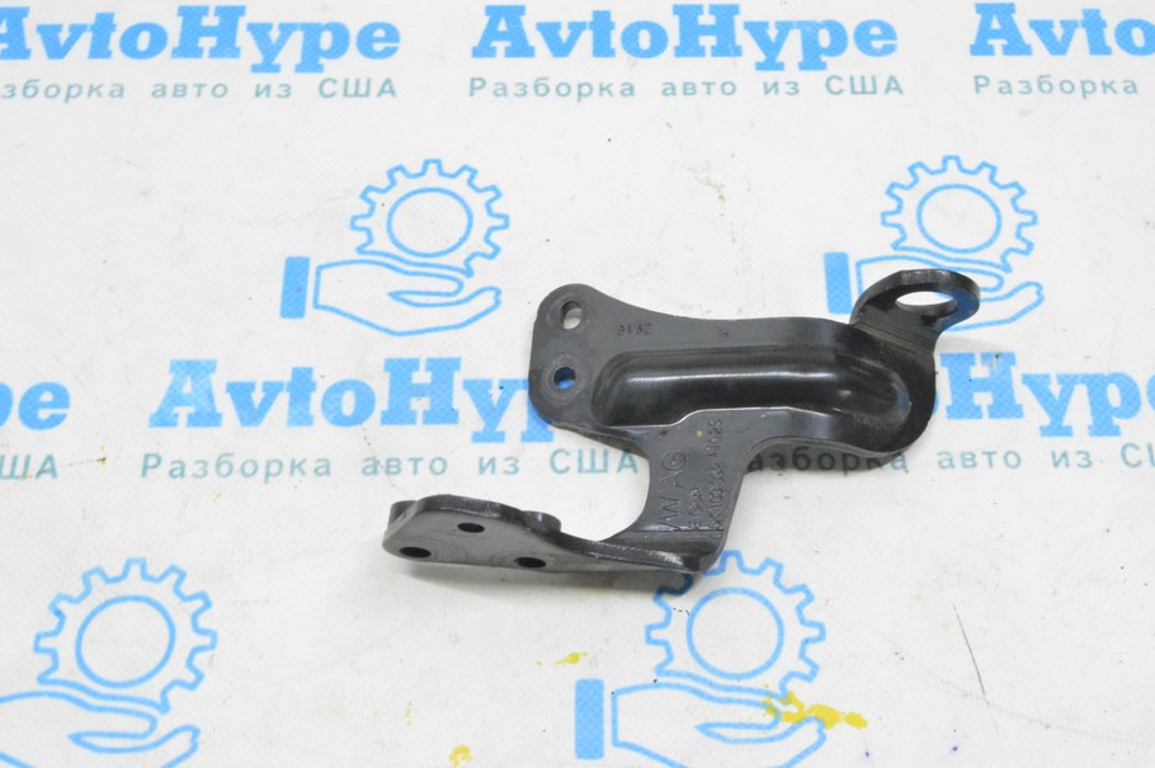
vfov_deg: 25.0
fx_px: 1731
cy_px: 348
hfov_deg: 36.9
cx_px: 642
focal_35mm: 54
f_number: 20
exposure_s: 1/15
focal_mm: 32
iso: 6400
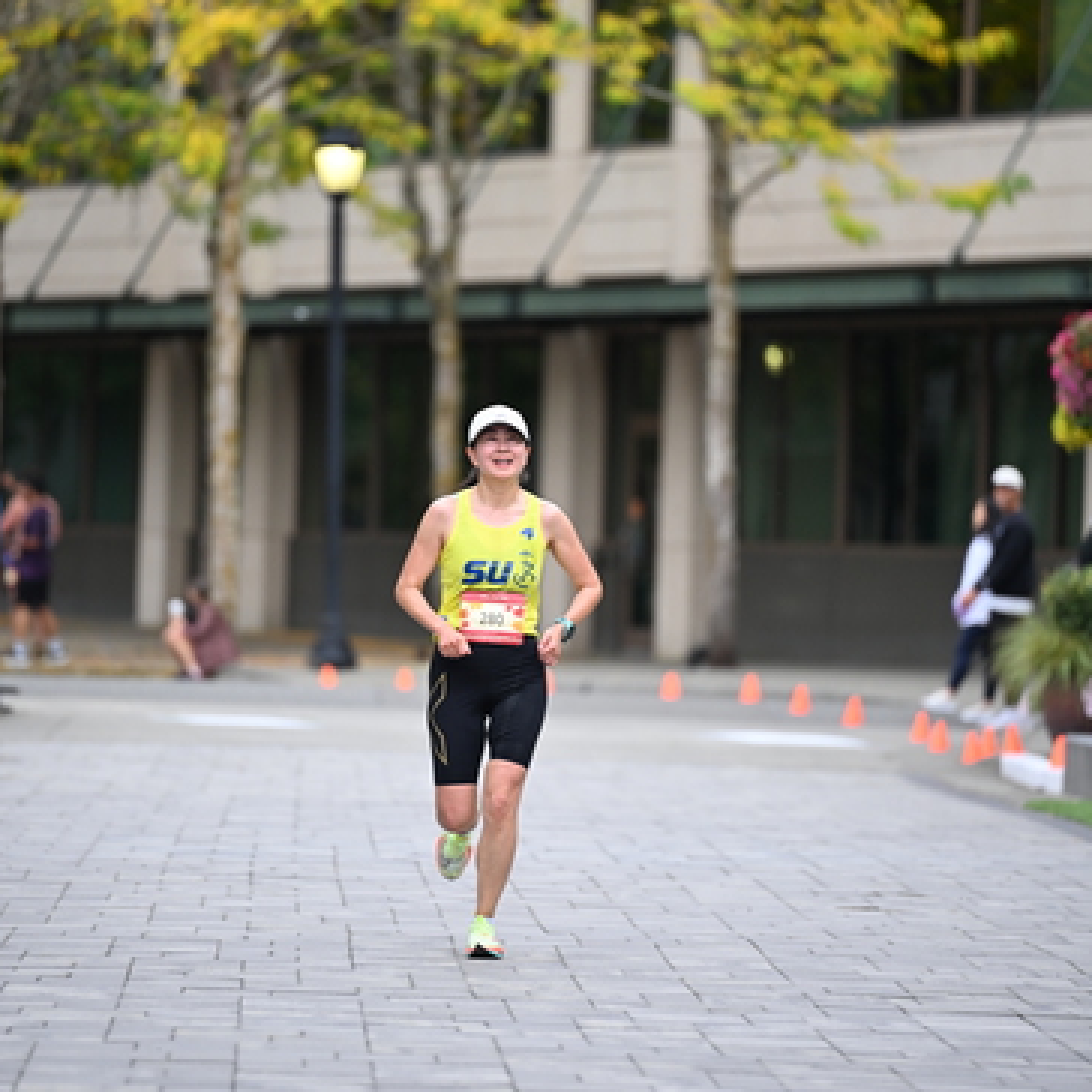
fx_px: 9172
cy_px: 495
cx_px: 548
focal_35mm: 257
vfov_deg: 6.8
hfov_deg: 6.8
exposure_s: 1/1600
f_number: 2.8
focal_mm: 200
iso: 640
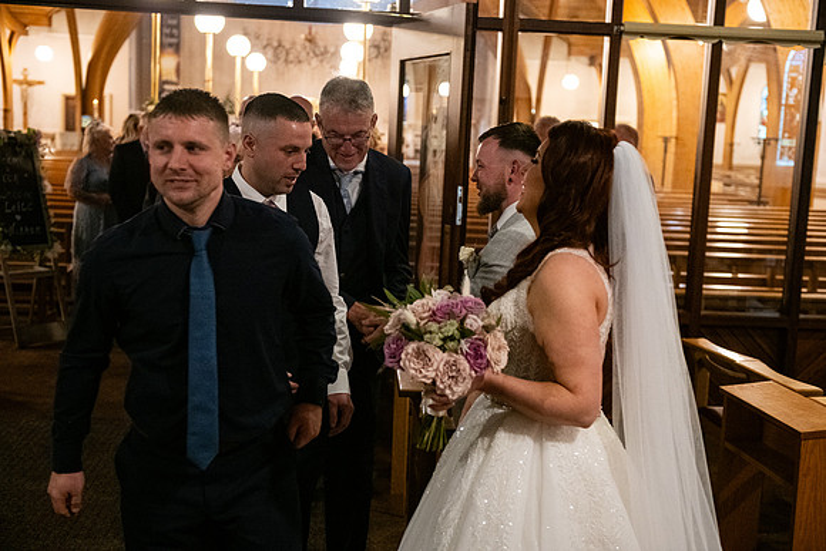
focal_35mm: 48
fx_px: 1102
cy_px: 276
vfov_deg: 28.1
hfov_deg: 41.1
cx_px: 413
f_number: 3.5
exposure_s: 1/160
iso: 2500
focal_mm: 48
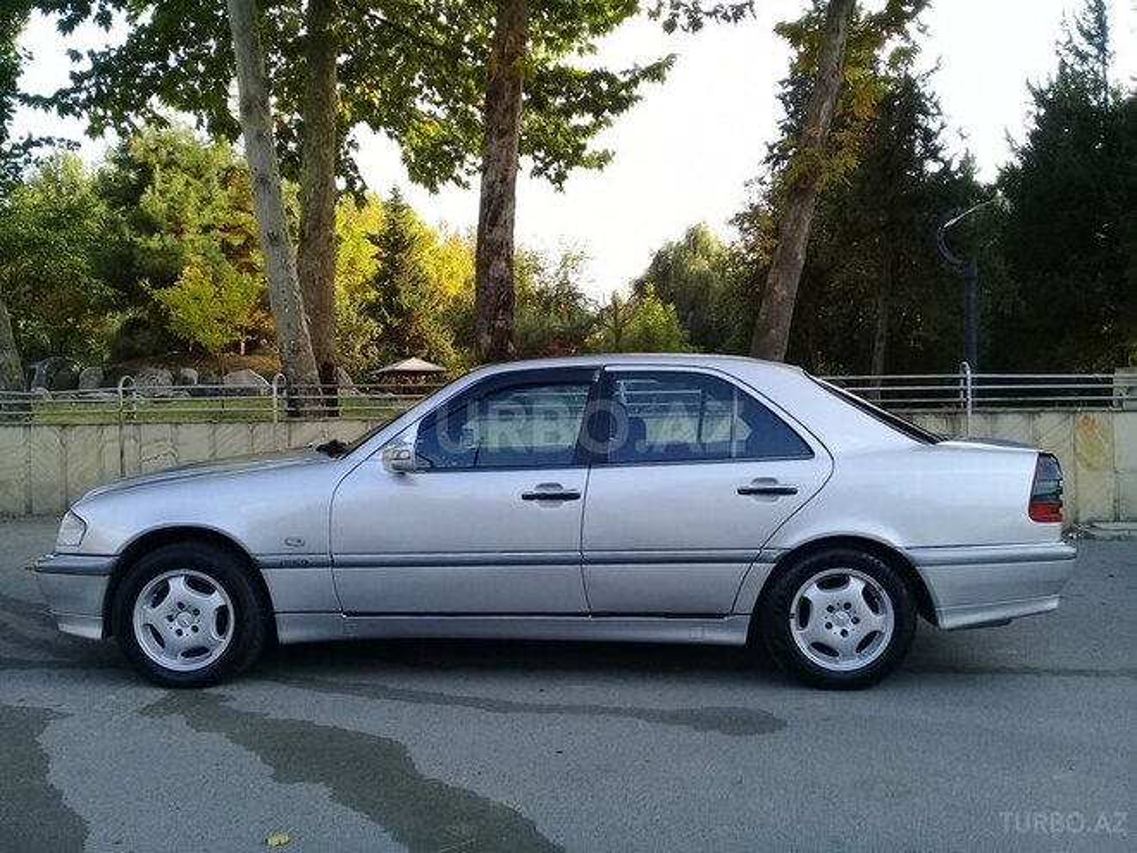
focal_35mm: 31
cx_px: 568
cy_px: 426
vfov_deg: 45.4
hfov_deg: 58.4
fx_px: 1018
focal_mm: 3.3
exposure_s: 1/233
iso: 50
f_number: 2.2
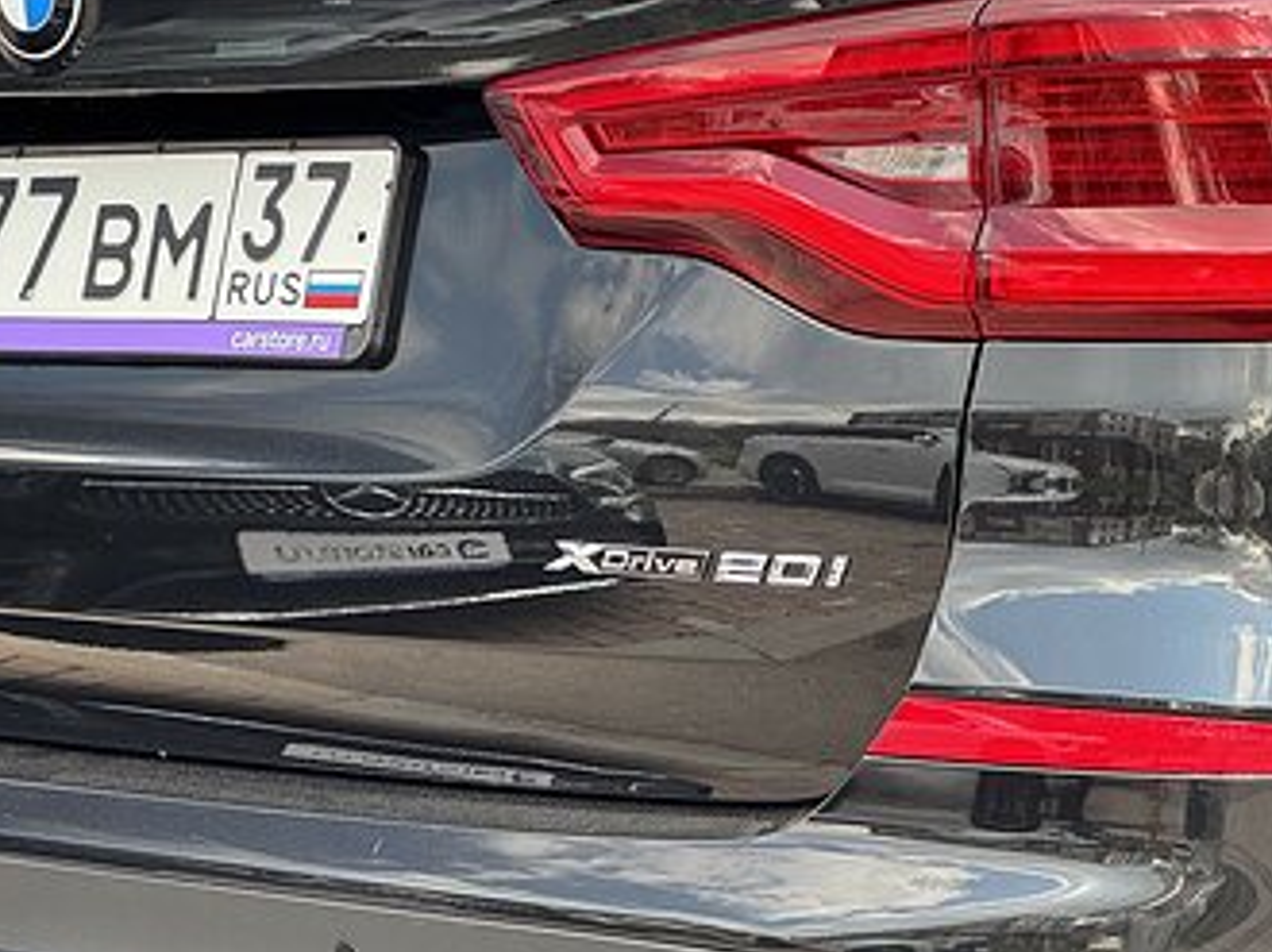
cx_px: 705
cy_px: 482
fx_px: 4700
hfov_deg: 15.4
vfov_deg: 11.6
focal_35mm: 128
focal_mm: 9
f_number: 2.8
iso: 100
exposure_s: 1/99
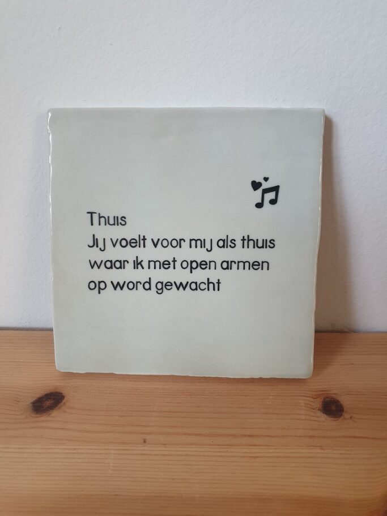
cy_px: 258
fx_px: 388
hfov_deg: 53.1
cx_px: 194
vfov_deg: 67.3
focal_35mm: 26
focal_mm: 4.32
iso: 160
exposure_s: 1/100
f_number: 2.4
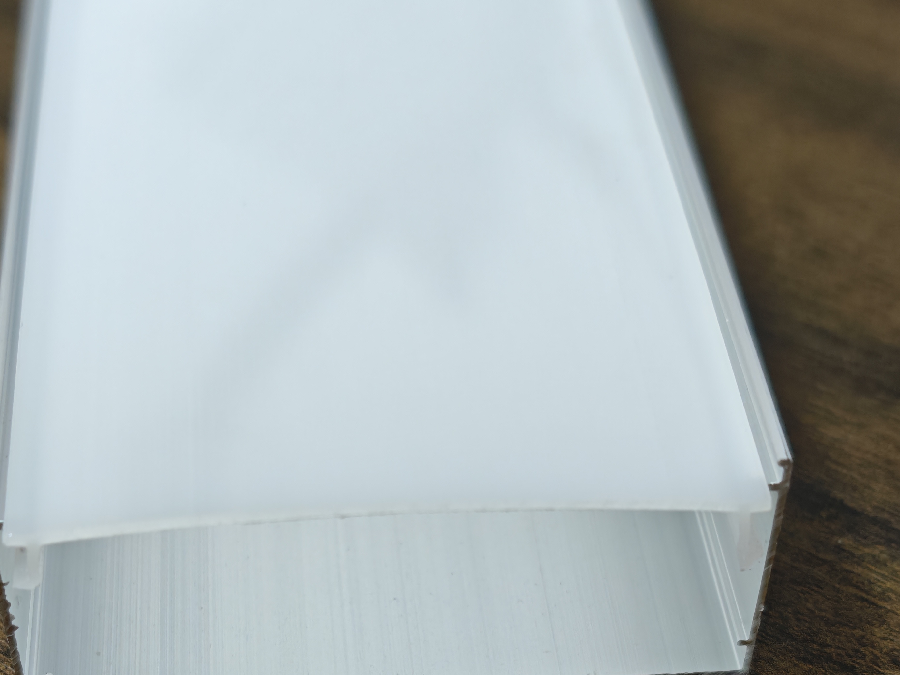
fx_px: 1794
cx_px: 396
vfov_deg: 20.7
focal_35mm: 69
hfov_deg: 28.1
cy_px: 662
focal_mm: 6.55
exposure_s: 1/101
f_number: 1.62
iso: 320
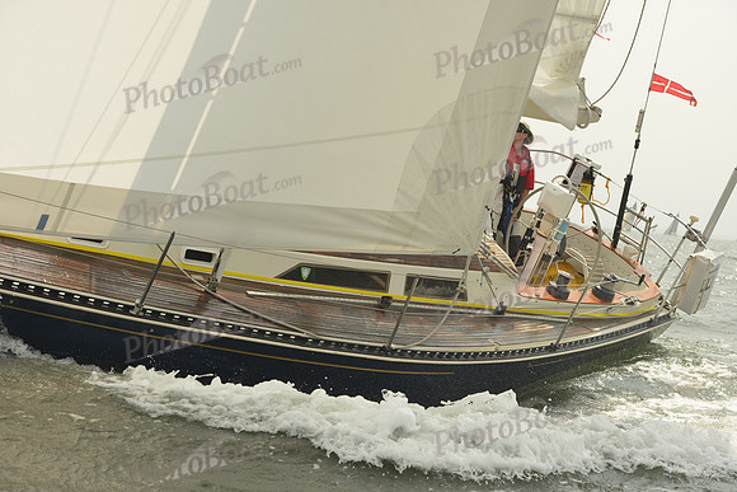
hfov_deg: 23.9
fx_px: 1740
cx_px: 368
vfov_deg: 16.1
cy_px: 246
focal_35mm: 85
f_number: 9
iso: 320
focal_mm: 85
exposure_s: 1/1250
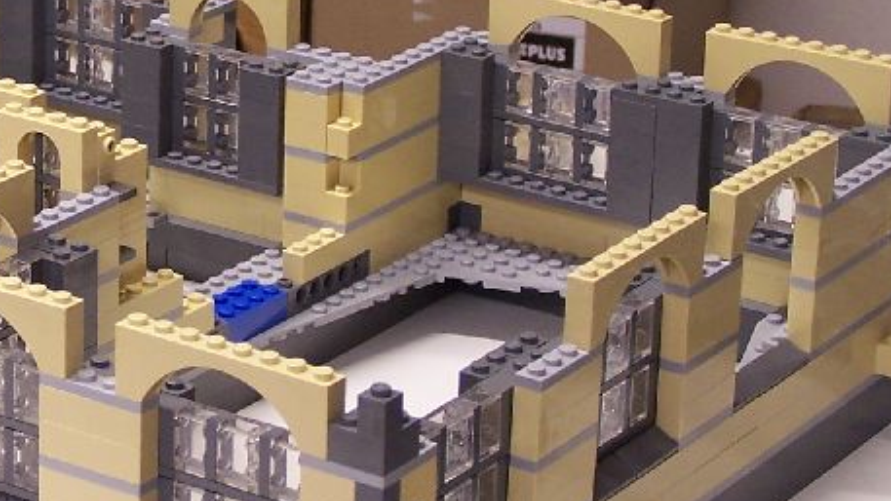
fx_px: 3402
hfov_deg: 14.8
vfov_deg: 8.4
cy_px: 168
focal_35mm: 144
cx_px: 99
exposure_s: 1/8
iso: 80
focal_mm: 9.8
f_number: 3.1
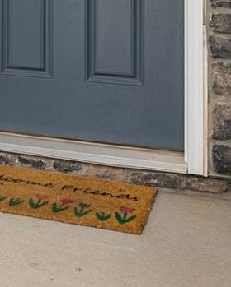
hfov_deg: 15.4
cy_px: -74
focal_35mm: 90
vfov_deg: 19.8
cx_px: -145
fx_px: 765
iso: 100
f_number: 9
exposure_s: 1/25
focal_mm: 16.3
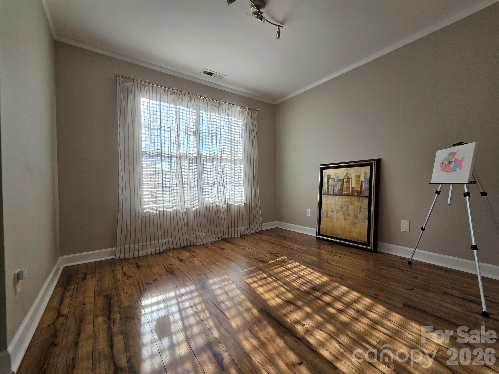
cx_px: 250
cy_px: 187
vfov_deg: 89.9
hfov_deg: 106.2
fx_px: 187
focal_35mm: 13
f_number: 2.2
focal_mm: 2.2
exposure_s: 1/1297
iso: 100
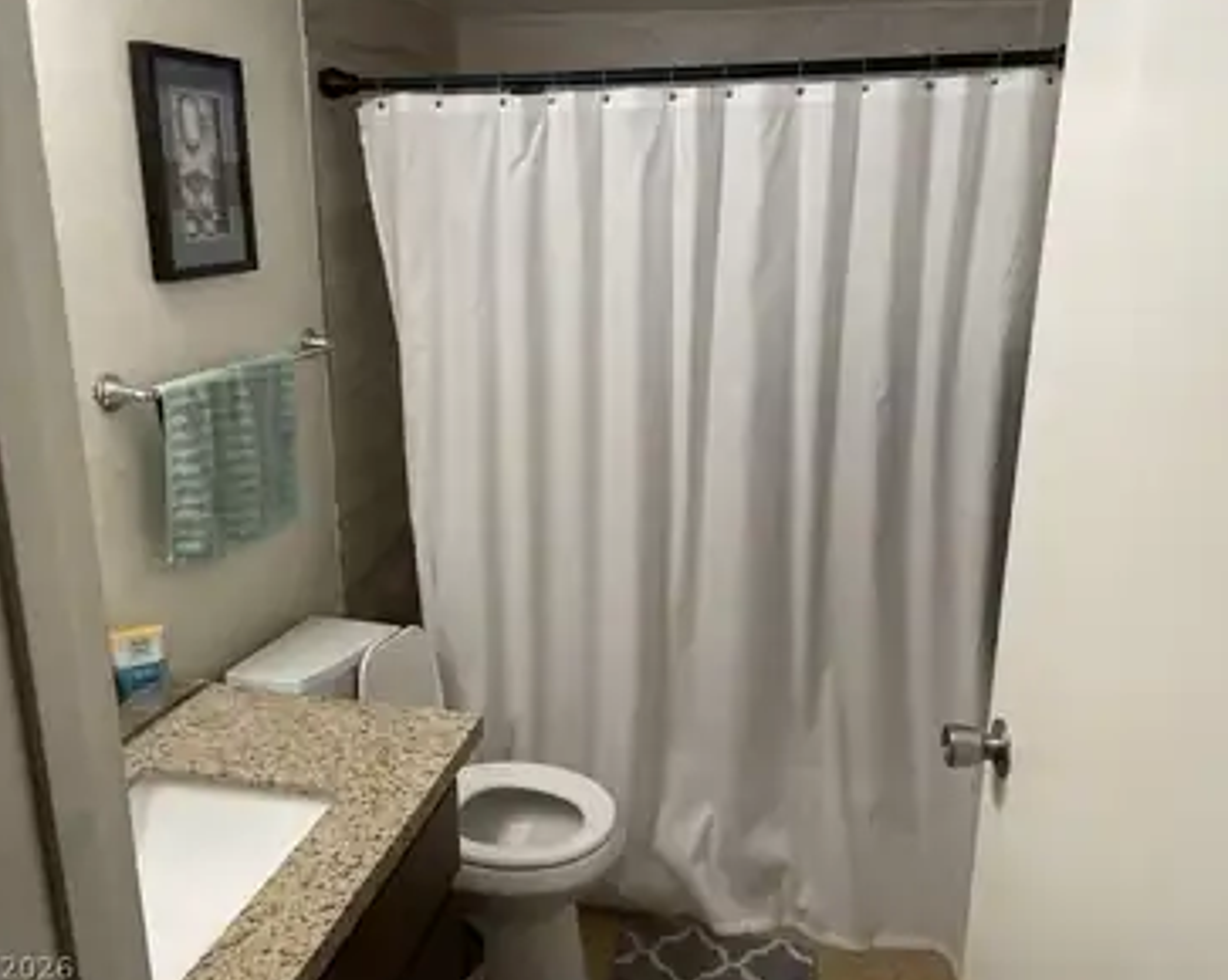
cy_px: 483
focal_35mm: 28
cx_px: 606
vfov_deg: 51.5
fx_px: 1017
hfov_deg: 62.2
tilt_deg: -13.9
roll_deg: +1.1
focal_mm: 4.2
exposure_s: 1/60
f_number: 1.6
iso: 64
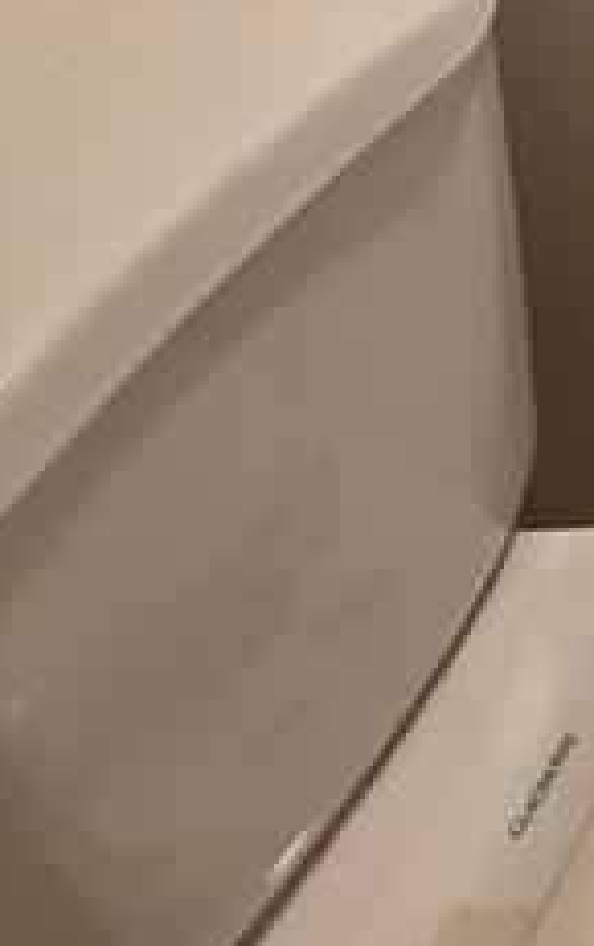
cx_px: 1422
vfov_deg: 26.1
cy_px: -414
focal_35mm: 61
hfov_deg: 14.3
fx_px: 1575
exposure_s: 1/120
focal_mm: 2.2
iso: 250
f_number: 1.9
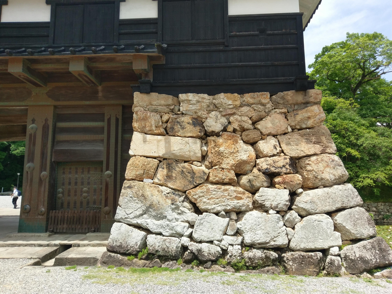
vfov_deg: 53.1
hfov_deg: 67.3
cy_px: 147
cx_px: 196
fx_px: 294
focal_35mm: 26
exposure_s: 1/1714
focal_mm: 4.58
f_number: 1.8
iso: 100
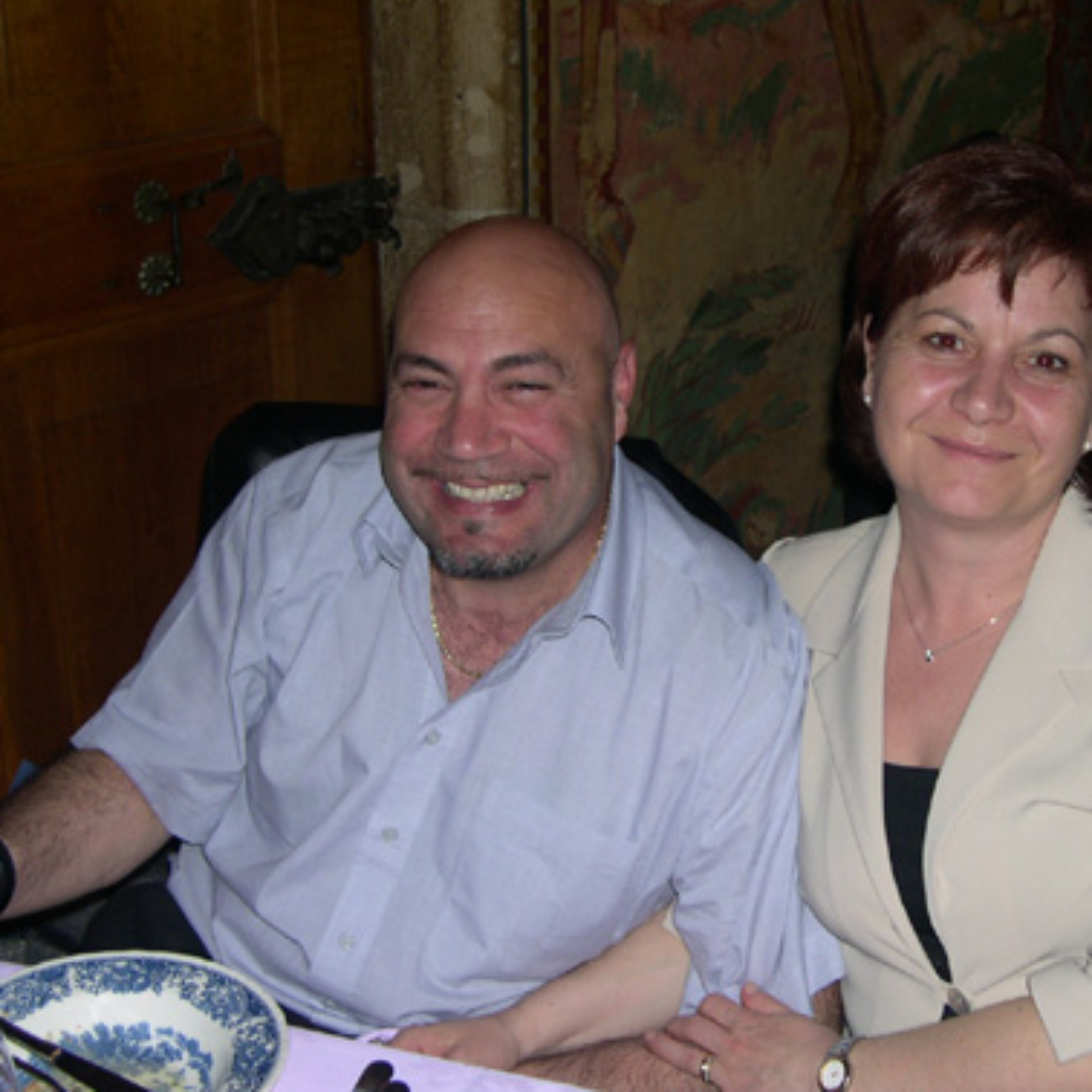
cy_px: 468
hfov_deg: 29.0
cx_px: 667
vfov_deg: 29.0
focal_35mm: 59
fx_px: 2106
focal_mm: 9
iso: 100
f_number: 2.9
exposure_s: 1/60
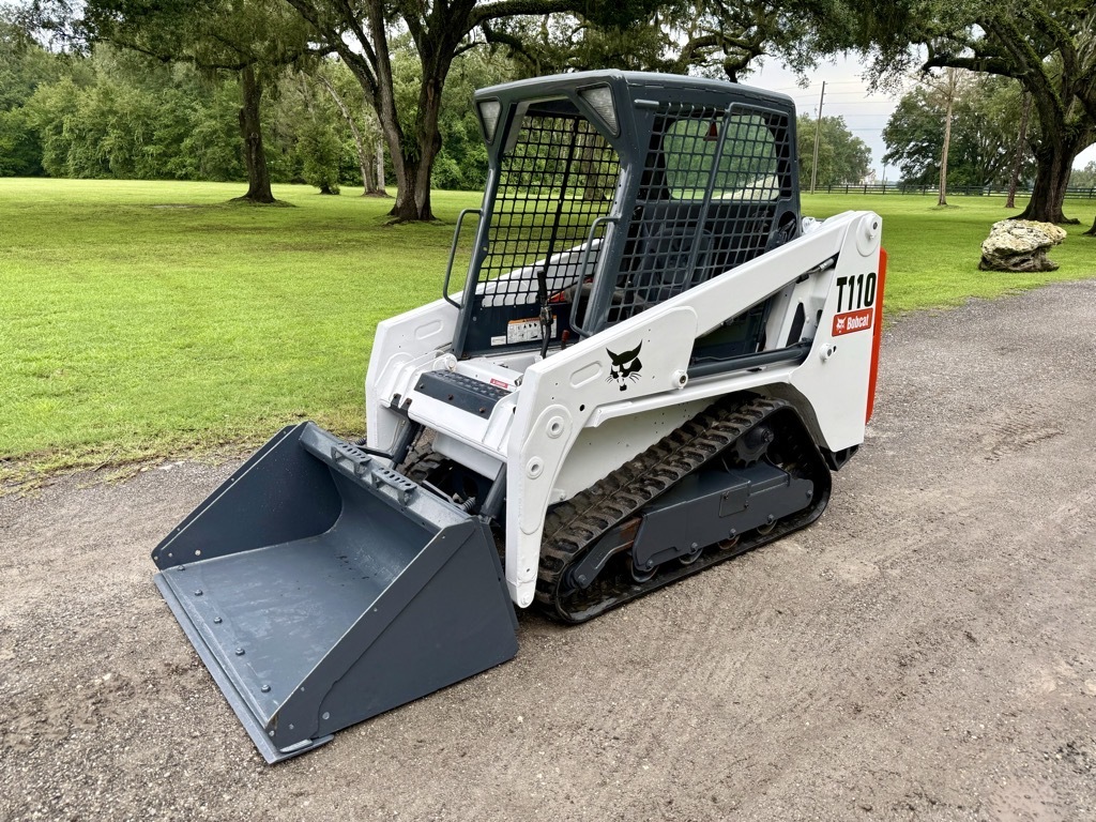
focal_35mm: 24
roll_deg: -0.7
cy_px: 411
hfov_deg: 71.6
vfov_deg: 56.8
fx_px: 760
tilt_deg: -16.2
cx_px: 548
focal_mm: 6.76
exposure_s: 1/121
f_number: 1.78
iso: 80
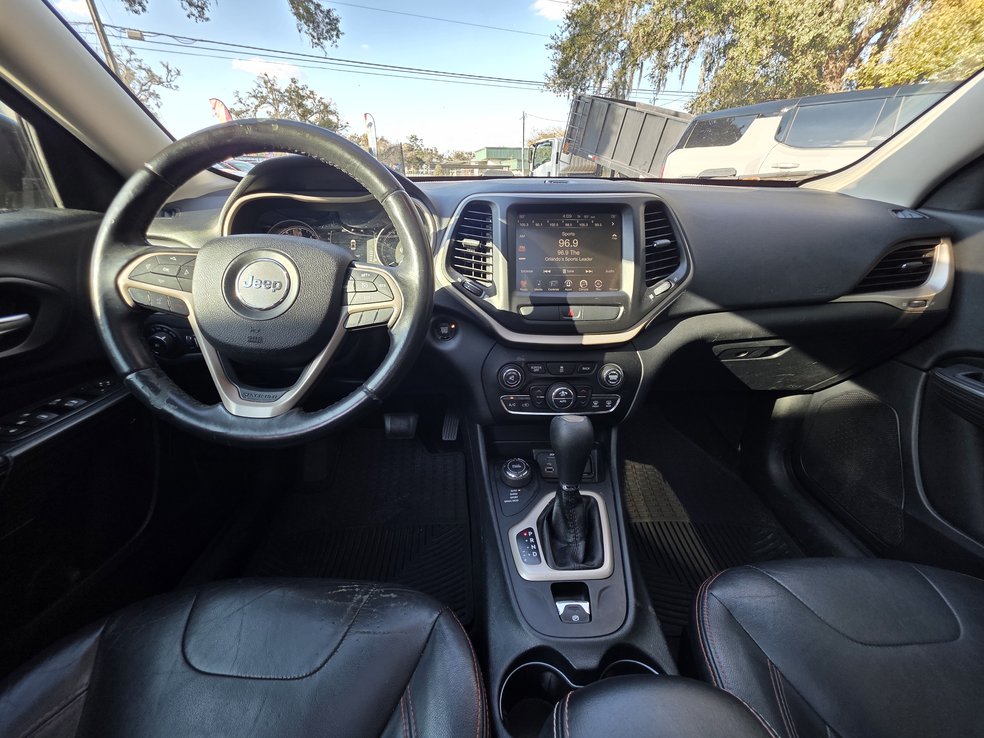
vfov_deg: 89.9
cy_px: 369
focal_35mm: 13
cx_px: 492
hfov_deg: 106.2
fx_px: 370
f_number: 1.9
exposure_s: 1/62.5
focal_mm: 2.2
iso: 40
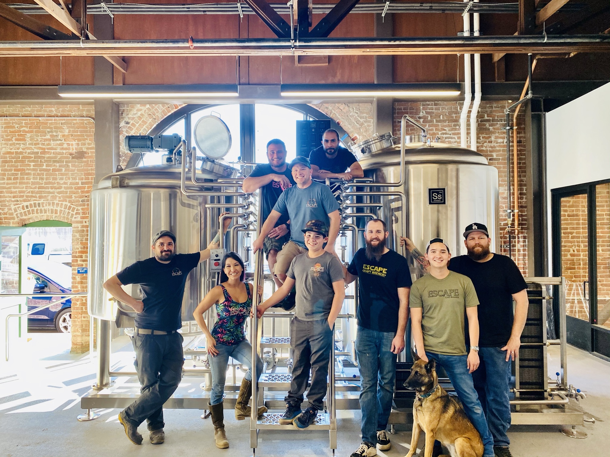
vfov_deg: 53.1
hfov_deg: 67.3
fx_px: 458
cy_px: 228
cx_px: 305
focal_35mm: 26
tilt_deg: -0.2
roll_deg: -0.2
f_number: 1.8
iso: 125
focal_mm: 4.25
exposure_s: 1/107
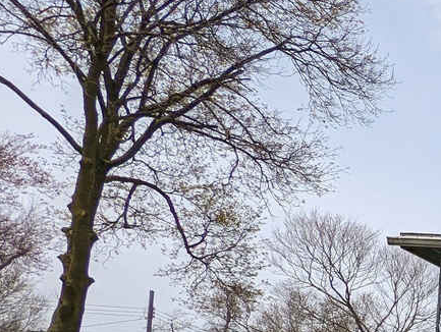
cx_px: 671
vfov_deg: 25.1
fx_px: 676
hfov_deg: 26.0
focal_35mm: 53
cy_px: 389
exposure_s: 1/2445
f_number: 2.2
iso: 65
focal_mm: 2.35
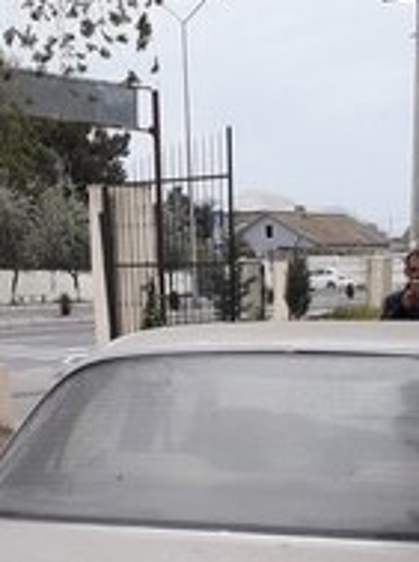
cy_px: 607
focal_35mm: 71
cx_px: 241
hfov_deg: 20.6
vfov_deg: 25.6
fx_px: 1150
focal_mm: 3.6
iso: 40
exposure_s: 1/250
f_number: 1.9
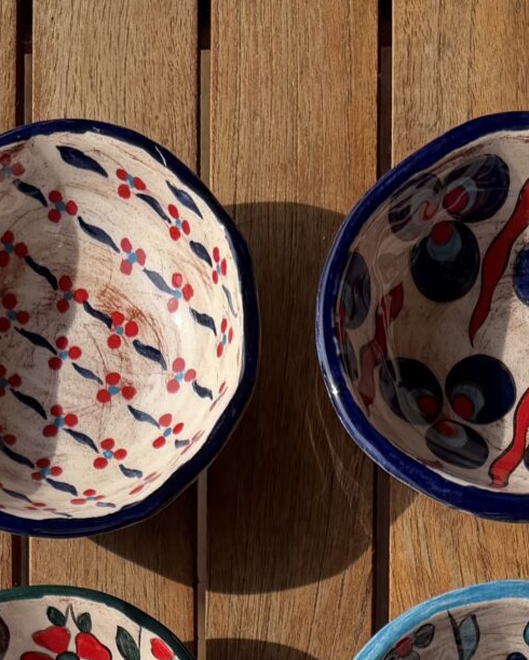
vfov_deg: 15.9
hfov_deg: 15.7
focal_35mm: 98
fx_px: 1917
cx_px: 324
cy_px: 1266
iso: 80
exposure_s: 1/2445
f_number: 1.78
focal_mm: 6.76
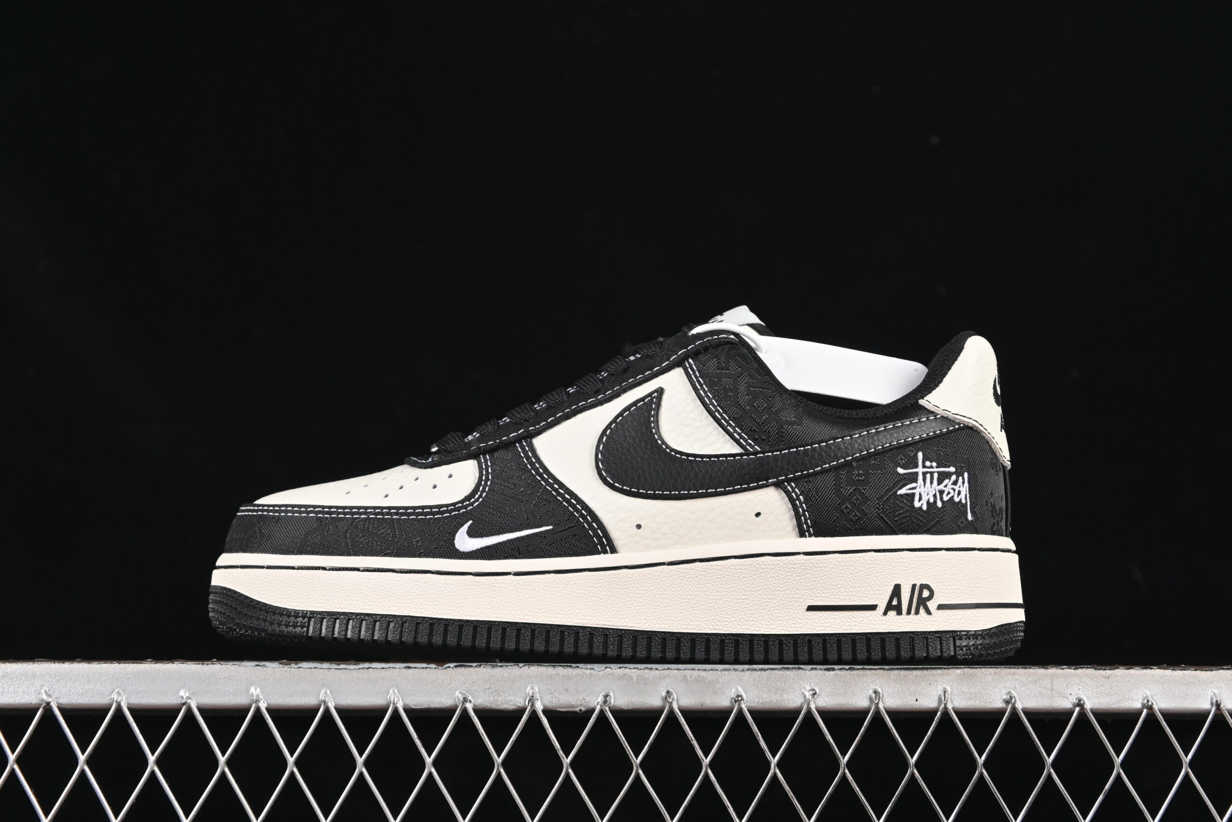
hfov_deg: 27.0
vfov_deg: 18.2
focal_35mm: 75
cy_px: 411
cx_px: 616
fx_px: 2567
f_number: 7.1
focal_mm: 50
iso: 160
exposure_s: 1/60
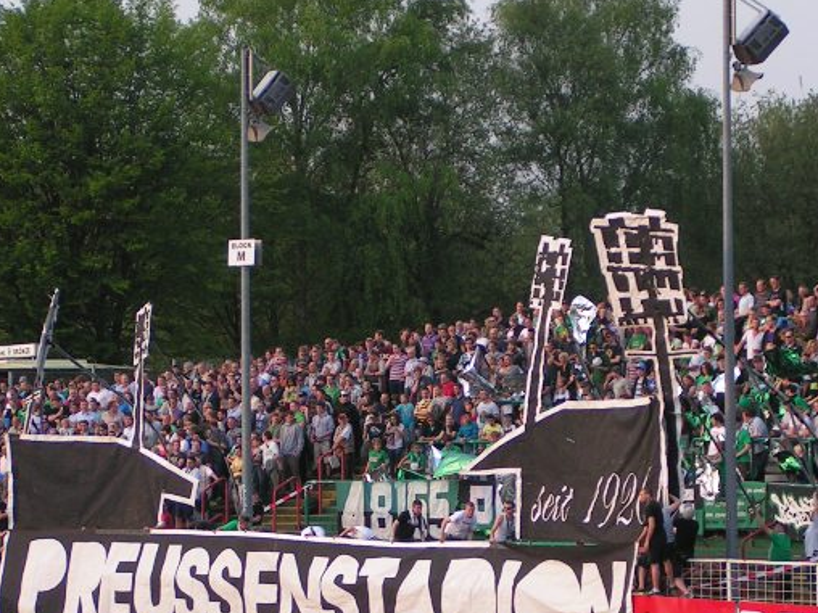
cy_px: 296
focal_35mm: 156
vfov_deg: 9.5
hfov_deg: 12.7
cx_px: 407
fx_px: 3686
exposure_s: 1/250
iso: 50
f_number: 3.5
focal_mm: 15.2
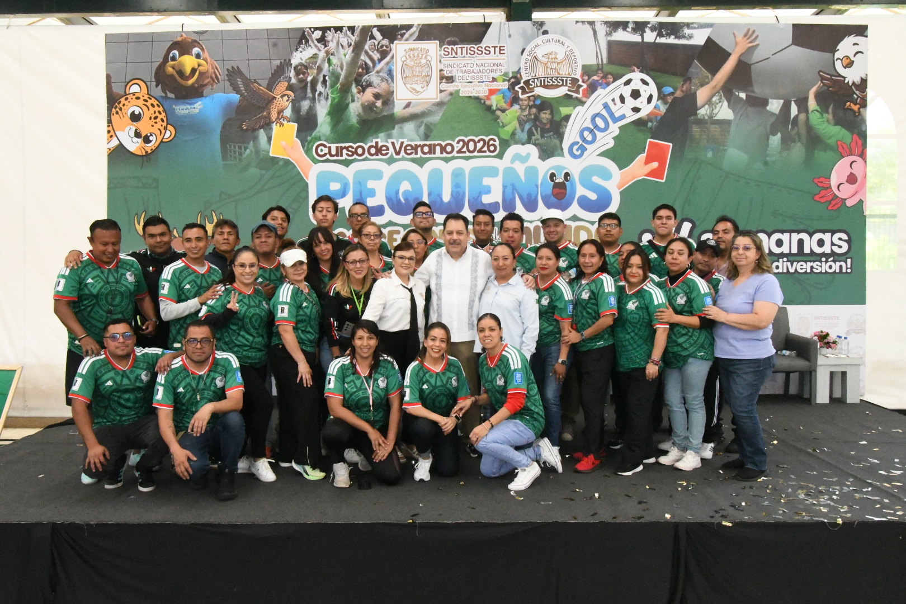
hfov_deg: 61.9
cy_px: 302
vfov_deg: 43.6
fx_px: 755
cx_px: 453
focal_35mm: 30
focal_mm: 20
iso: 16000
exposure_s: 1/200
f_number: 18
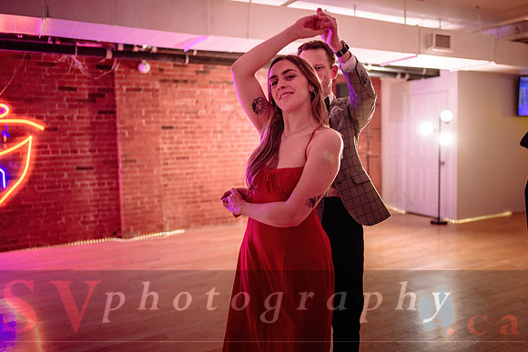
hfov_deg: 61.4
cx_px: 280
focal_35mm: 30
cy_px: 168
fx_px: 444
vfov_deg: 43.3
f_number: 1.4
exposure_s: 1/250
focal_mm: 28
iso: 2500
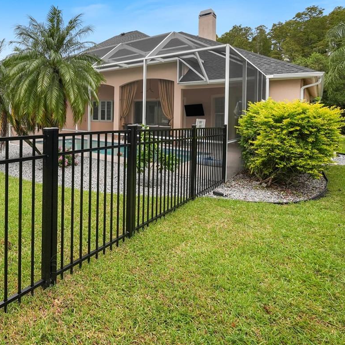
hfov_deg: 63.4
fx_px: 237
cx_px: 52
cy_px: 119
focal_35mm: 21
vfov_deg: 70.3
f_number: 7.1
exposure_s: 1/800
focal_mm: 12
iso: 800
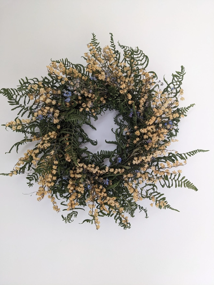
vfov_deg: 65.3
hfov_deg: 51.4
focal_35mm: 27
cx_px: 107
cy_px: 142
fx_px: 223
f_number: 1.73
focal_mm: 4.38
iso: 86
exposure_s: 1/45.6
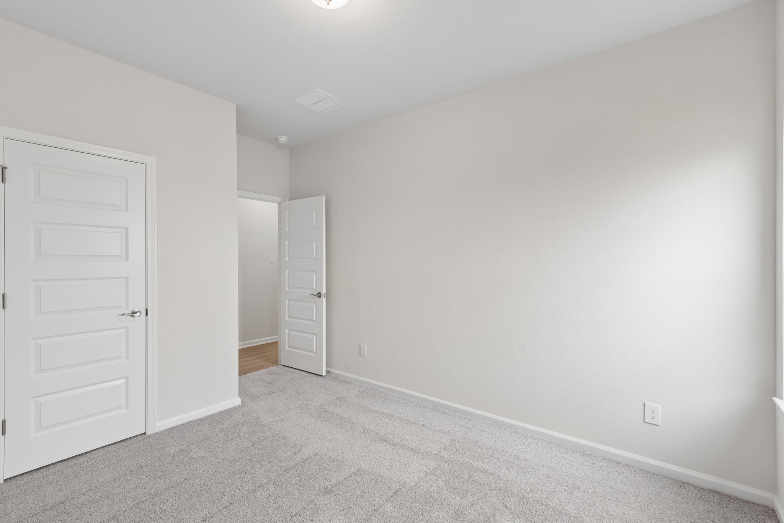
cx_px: 392
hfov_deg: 96.7
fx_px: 349
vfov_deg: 73.8
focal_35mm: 16
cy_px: 262
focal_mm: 16
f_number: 9
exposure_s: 1/6
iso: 100
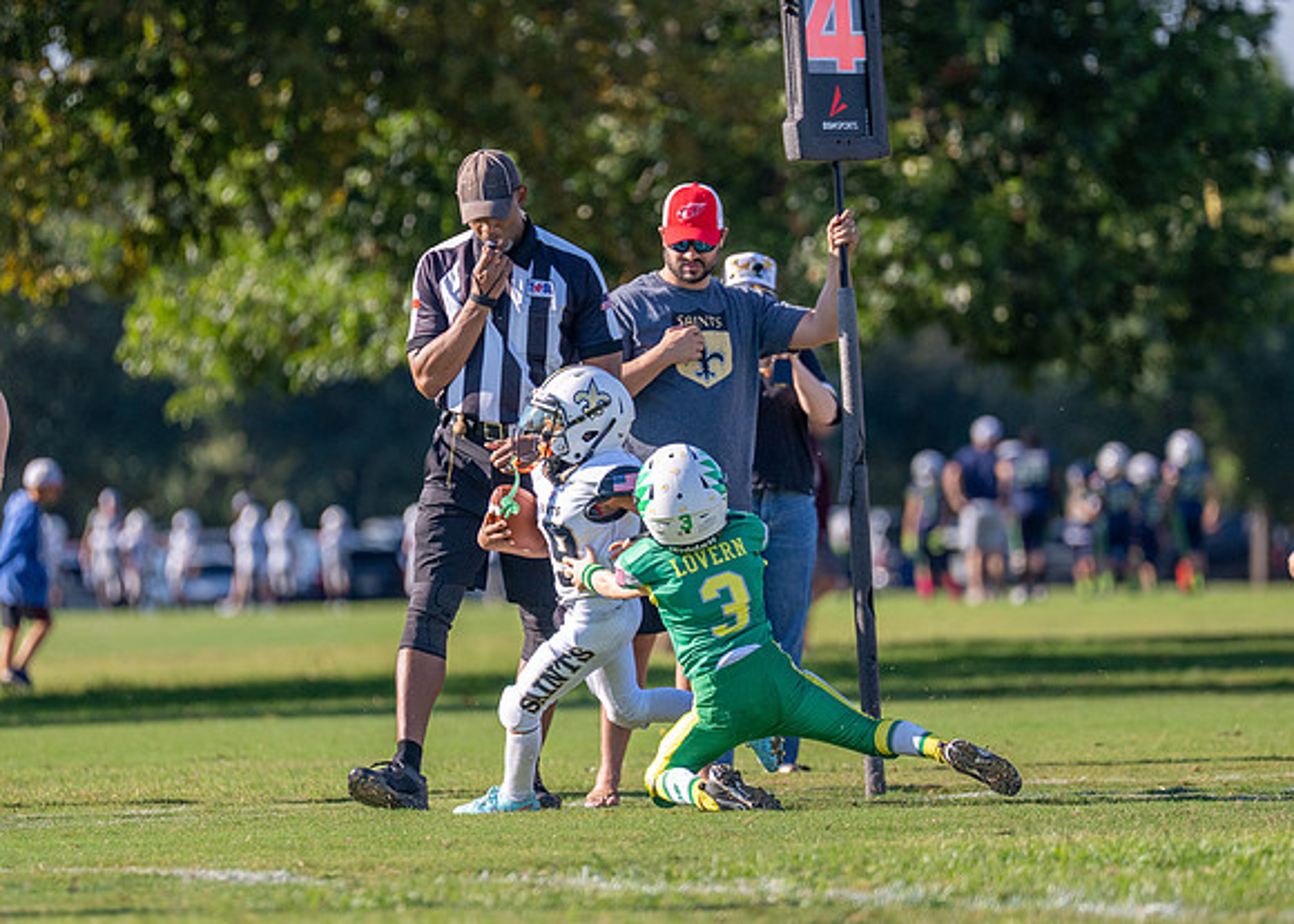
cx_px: 679
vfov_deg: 4.0
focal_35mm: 363
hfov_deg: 5.6
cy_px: 482
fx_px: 13343
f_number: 2.8
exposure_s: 1/4000
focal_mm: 200
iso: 250
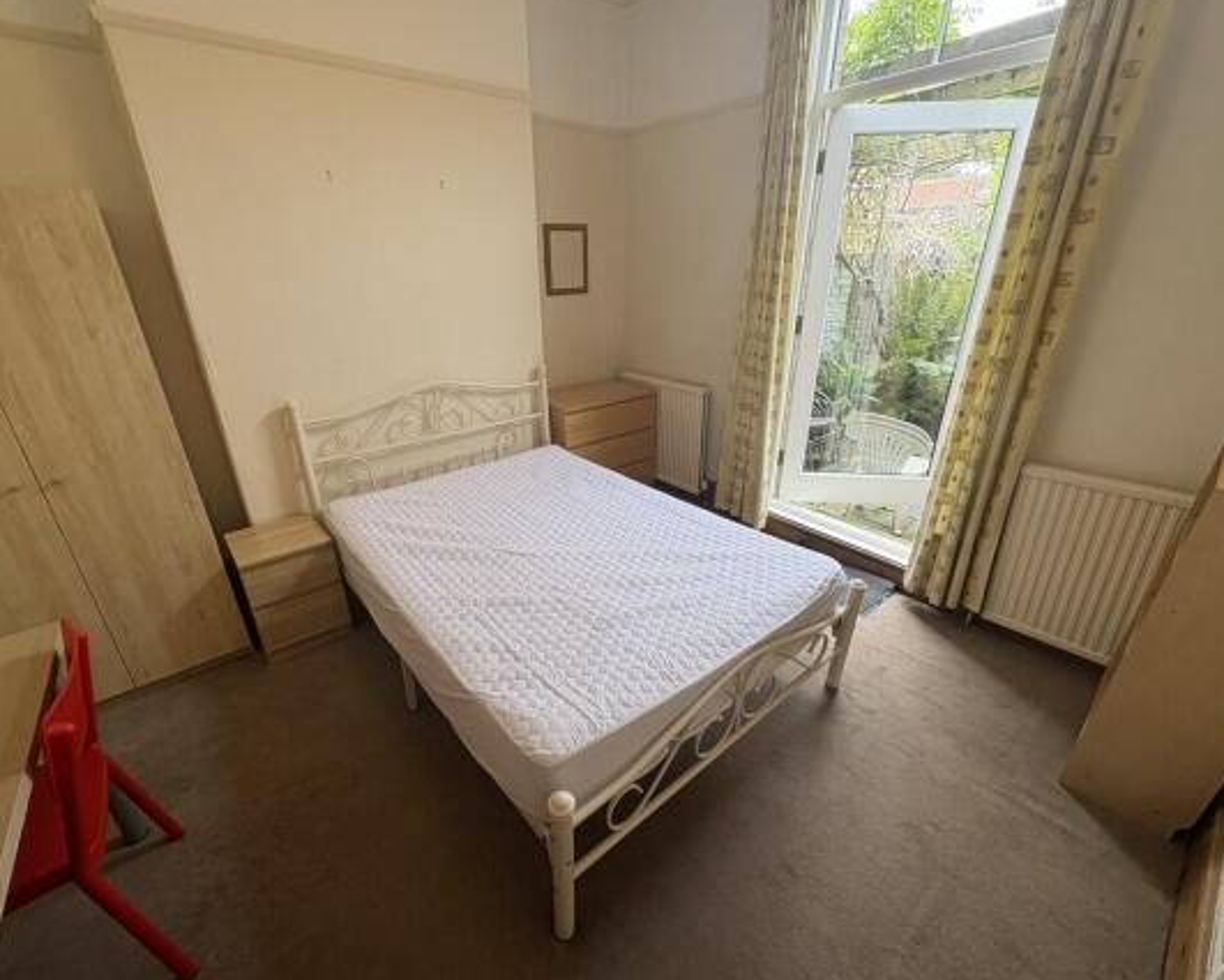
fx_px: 543
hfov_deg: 96.8
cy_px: 490
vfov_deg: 84.1
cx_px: 596
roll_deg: +1.3
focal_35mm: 15
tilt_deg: -23.3
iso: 64
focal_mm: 2.22
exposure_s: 1/100
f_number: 2.2
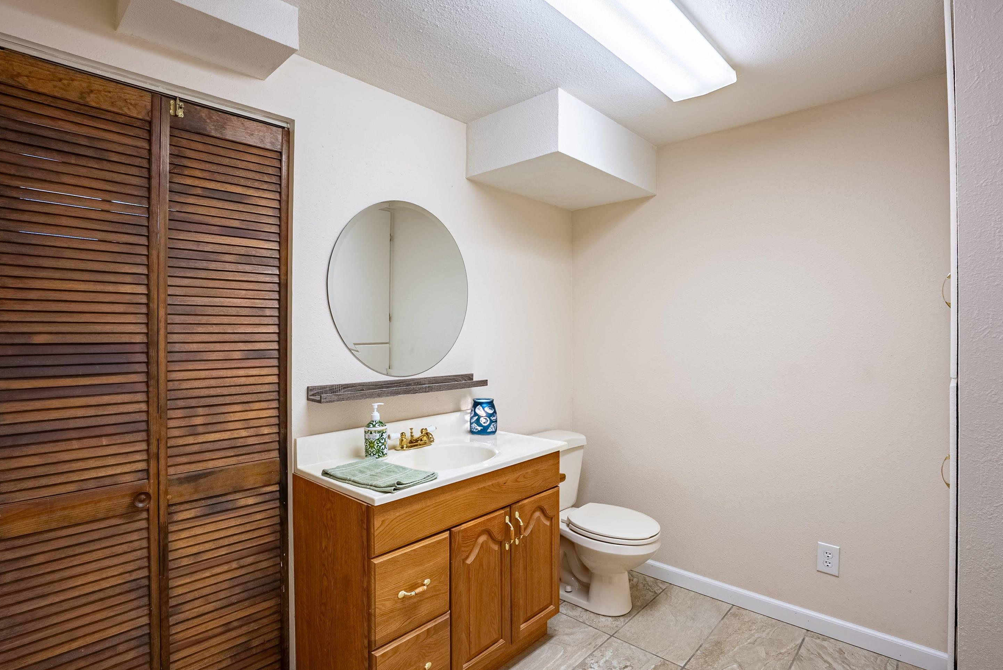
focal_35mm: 17
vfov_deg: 70.5
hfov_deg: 93.2
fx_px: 474
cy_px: 345
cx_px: 489
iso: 200
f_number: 8
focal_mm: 16
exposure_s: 1/40
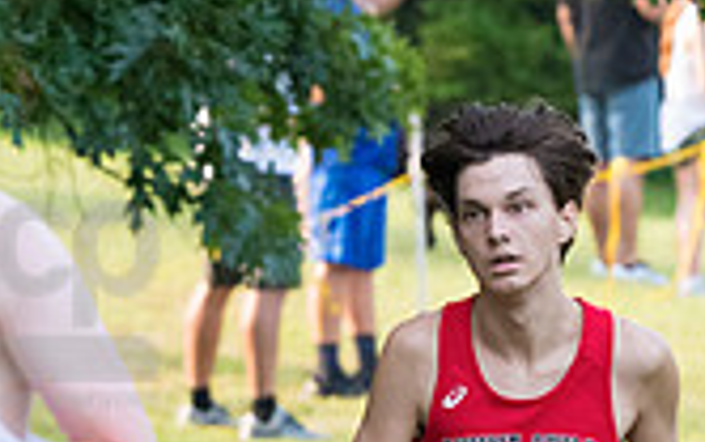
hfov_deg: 3.1
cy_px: 744
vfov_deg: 1.9
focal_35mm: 683
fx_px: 13132
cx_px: 525
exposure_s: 1/1600
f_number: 5
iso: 3200
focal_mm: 165
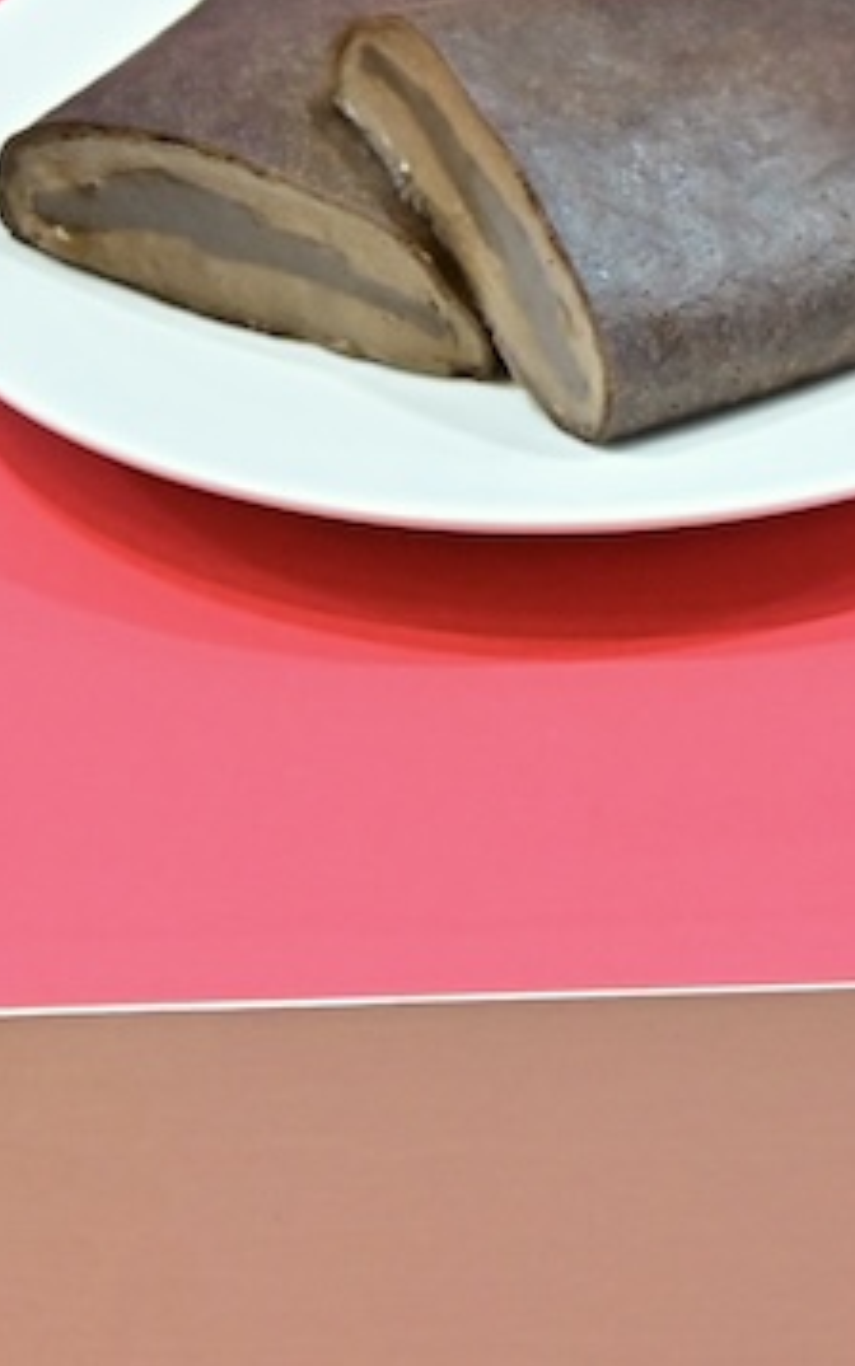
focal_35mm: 171
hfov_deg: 7.5
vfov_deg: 12.2
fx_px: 6370
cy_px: 204
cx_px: 1519
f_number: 14
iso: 4000
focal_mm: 60
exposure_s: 1/125
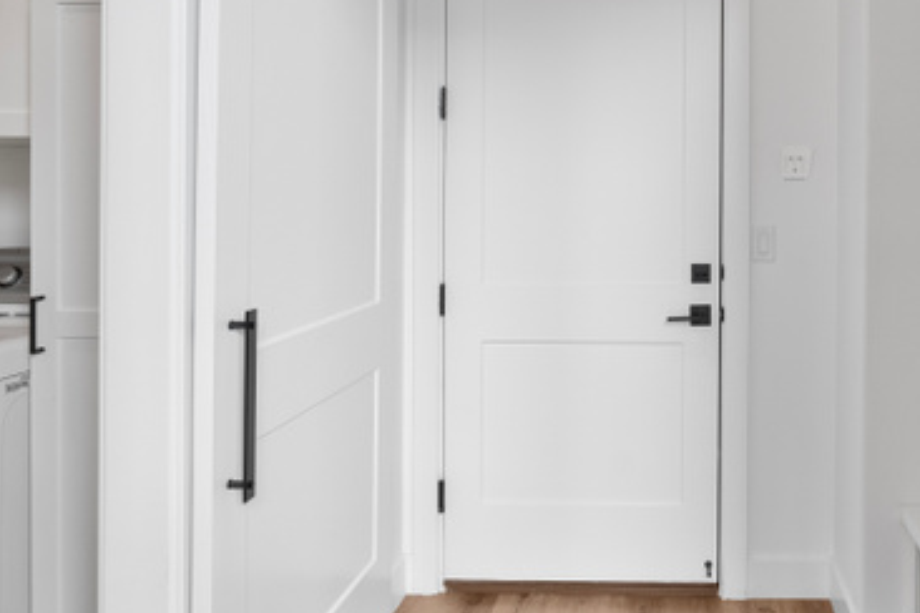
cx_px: 679
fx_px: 715
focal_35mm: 28
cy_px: 197
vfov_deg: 45.6
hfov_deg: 62.1
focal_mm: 16
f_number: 5.6
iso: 800
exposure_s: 1/100
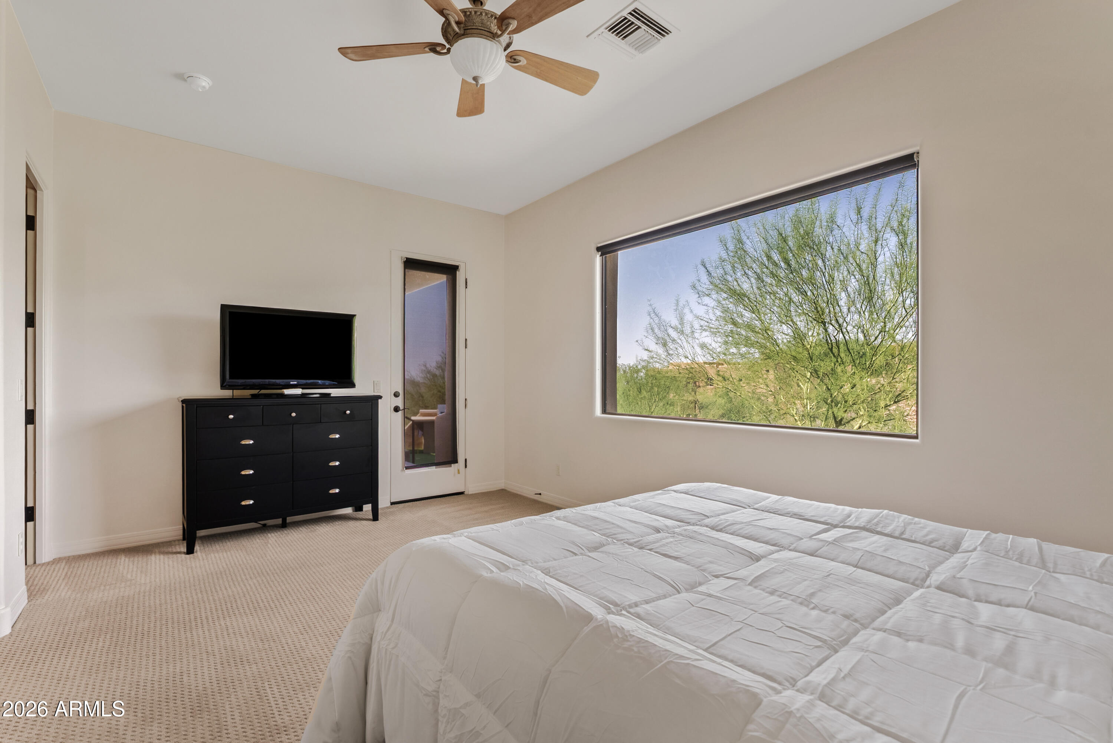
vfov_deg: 73.8
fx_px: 495
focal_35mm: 16
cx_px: 556
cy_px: 372
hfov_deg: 96.7
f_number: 8
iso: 100
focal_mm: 16
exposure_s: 1/6
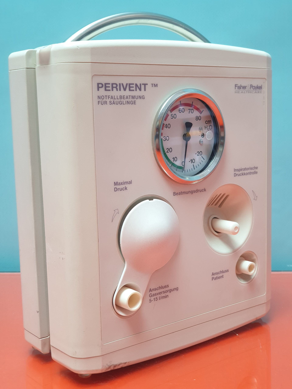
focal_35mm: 52
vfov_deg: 36.8
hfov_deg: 28.0
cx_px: 146
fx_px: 585
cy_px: 194
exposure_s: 1/33
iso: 160
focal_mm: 6
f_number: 2.4
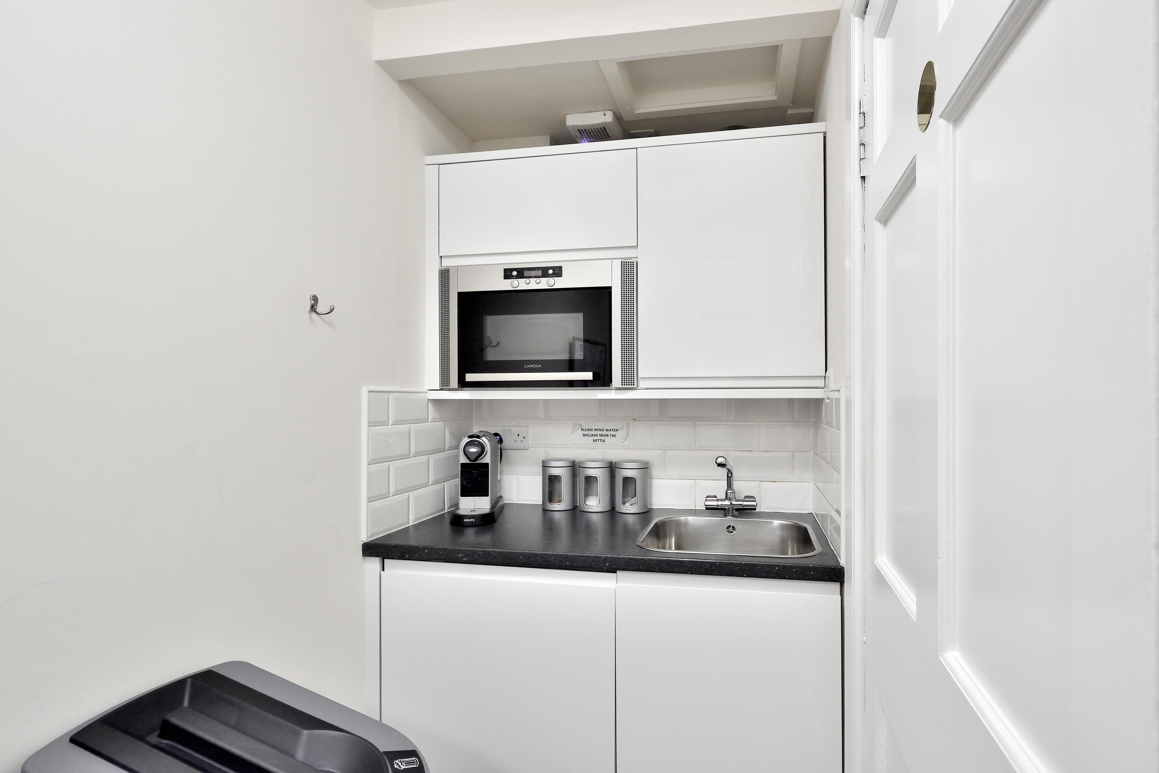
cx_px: 580
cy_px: 386
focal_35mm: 16
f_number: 9
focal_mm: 10.5
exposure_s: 1/4
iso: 200
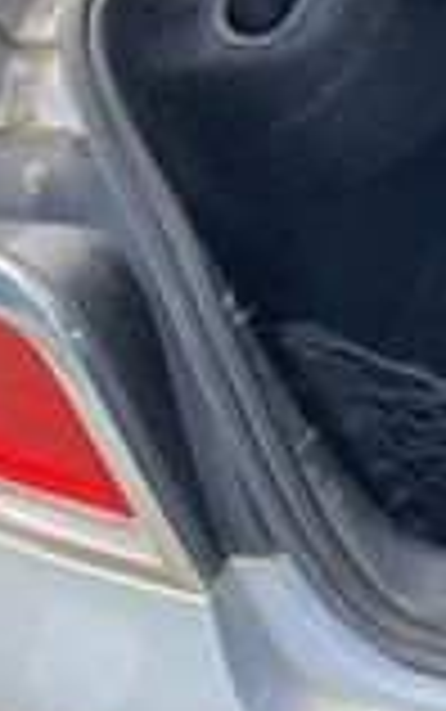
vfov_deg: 26.0
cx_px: 883
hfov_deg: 14.2
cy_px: 148
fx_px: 1514
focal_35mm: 78
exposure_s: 1/259
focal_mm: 3
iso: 25
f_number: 1.8
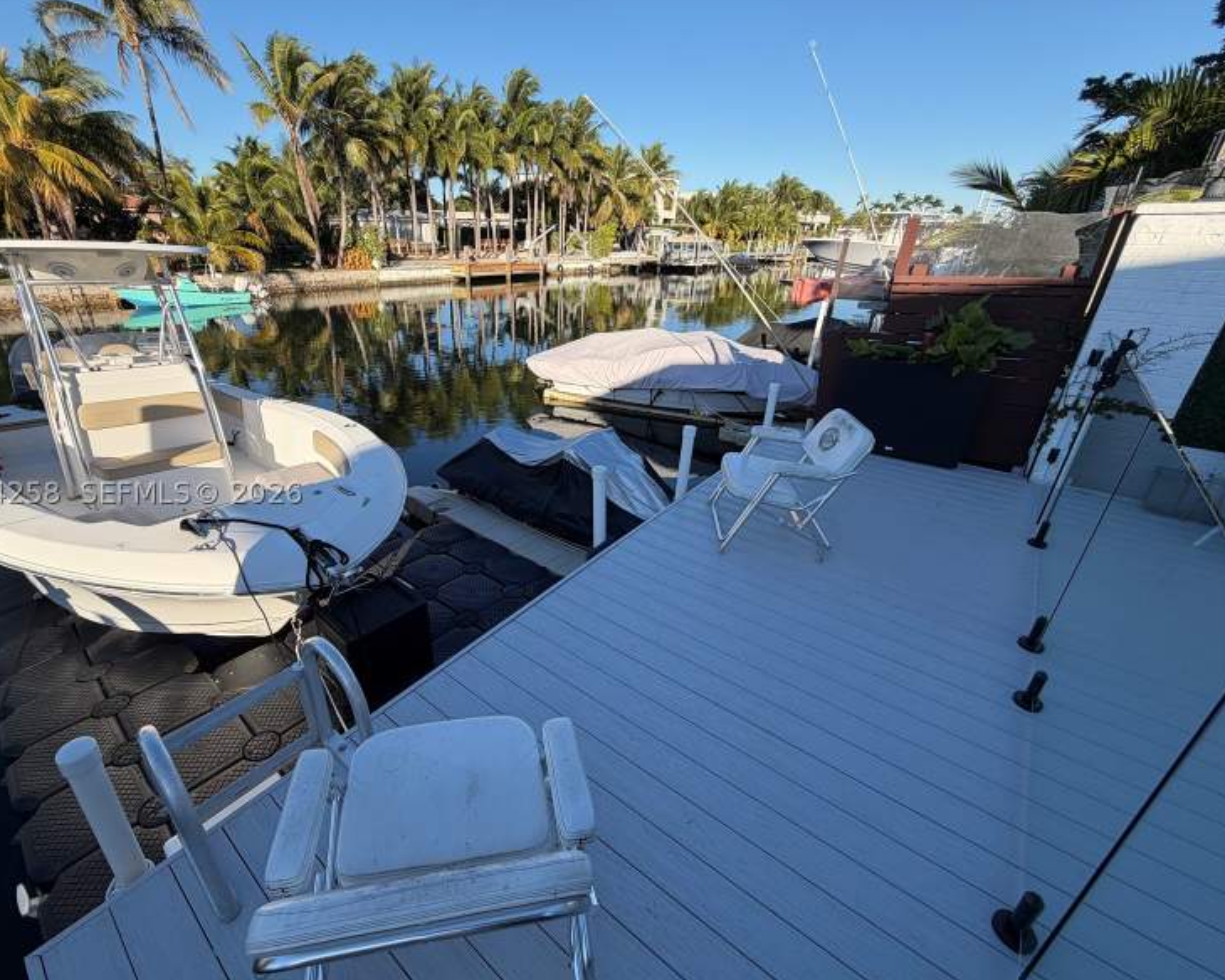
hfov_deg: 96.6
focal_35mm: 15
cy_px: 493
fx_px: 544
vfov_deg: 84.0
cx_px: 560
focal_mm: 2.22
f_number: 2.2
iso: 32
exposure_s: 1/770
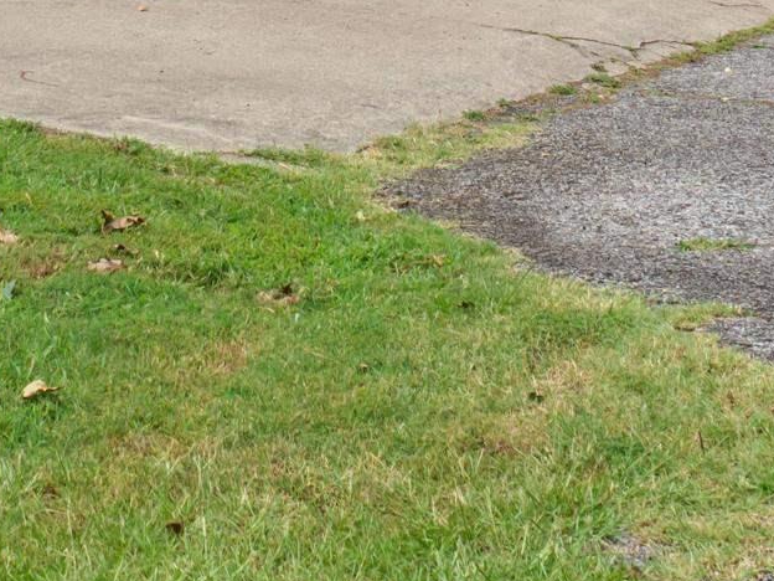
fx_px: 2325
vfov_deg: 13.1
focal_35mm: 104
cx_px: 227
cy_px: -386
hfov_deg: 18.8
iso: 250
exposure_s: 1/320
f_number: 9
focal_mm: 18
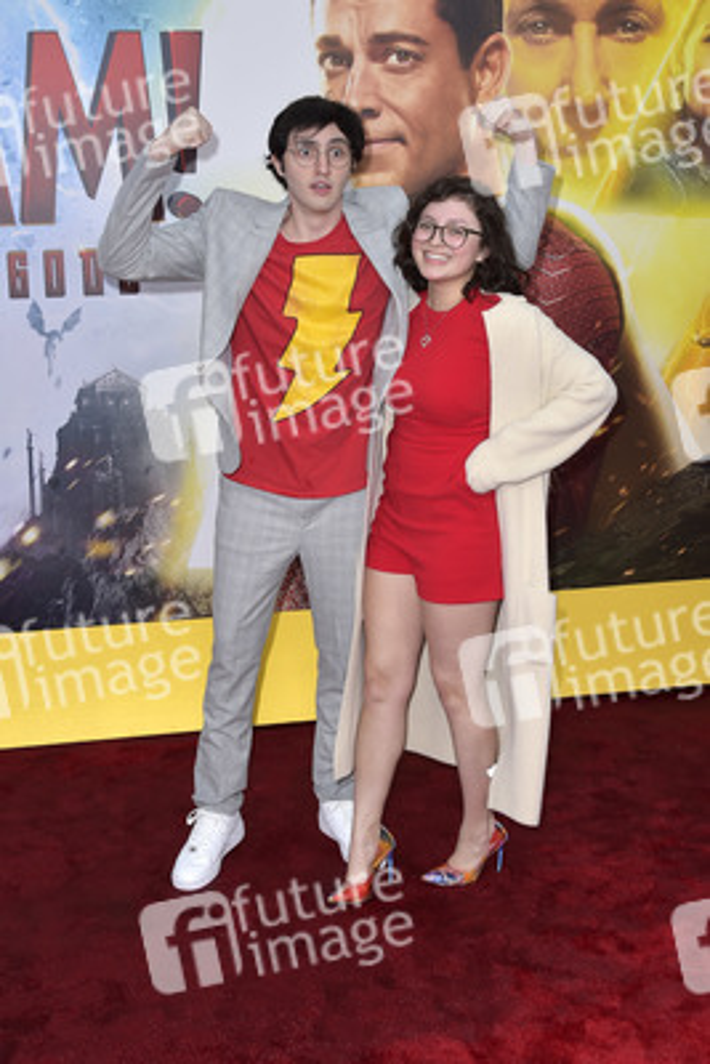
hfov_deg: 36.9
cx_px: 355
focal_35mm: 36
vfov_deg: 53.1
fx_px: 1064
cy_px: 532
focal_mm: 36
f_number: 6.3
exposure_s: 1/250
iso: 320
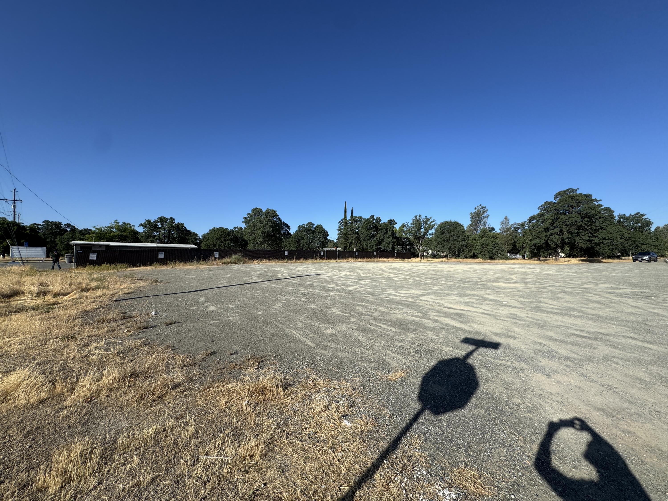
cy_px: 250
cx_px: 334
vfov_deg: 85.7
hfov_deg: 102.1
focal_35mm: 14
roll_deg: -0.5
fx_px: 270
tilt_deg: +0.8
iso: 50
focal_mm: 2.22
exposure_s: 1/2494
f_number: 2.2
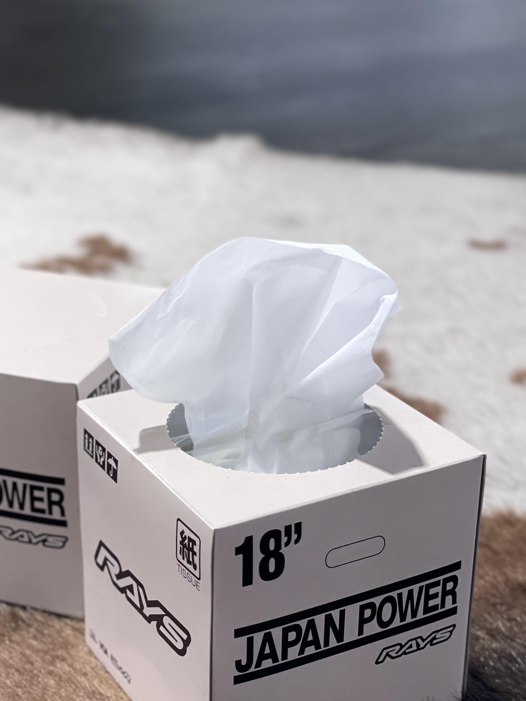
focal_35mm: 76
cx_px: 165
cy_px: 494
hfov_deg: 19.3
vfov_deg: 25.5
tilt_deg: -28.1
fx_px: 1540
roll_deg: +0.8
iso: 160
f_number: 2
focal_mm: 6
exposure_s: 1/100
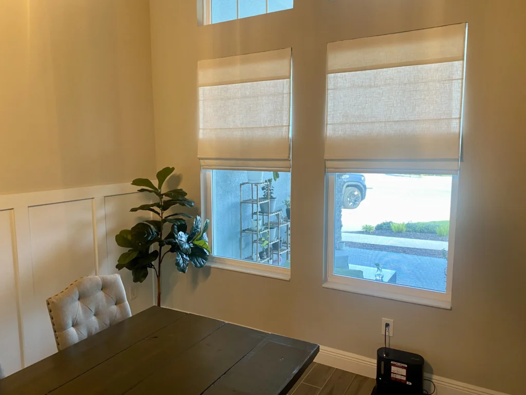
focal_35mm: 26
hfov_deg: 67.3
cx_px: 263
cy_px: 198
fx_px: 395
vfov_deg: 53.1
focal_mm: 4.25
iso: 125
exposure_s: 1/60
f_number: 1.8
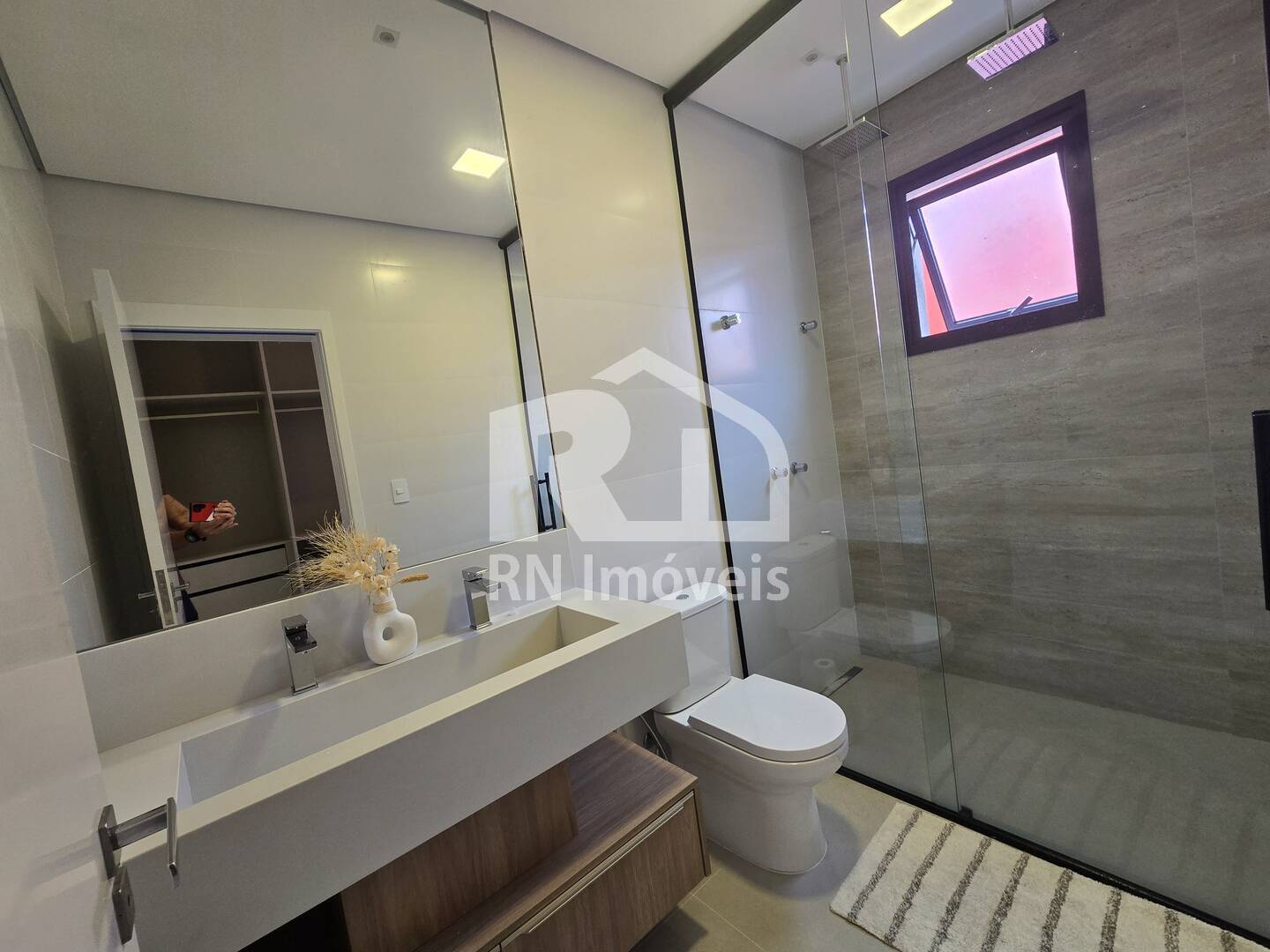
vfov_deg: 89.9
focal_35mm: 13
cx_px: 635
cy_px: 476
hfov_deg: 106.2
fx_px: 477
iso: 100
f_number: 2.2
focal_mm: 2.2
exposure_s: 1/60
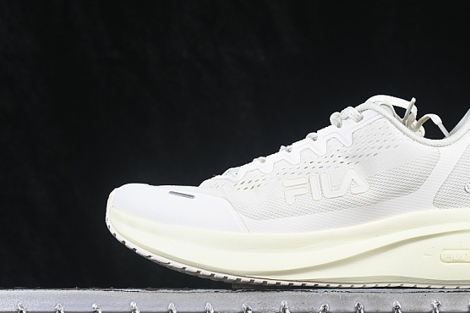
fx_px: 1409
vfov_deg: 12.7
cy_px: 150
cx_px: 330
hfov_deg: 18.9
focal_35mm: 108
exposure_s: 1/80
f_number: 8
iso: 160
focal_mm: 50
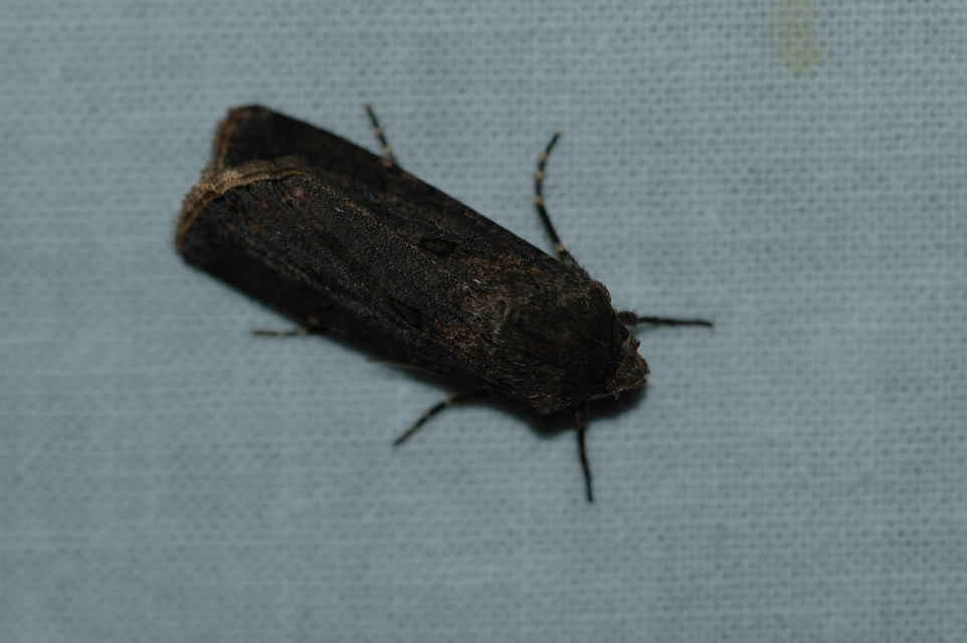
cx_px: 484
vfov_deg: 8.7
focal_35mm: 158
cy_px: 322
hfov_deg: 13.0
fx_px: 4228
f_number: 8
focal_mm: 105
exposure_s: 1/250
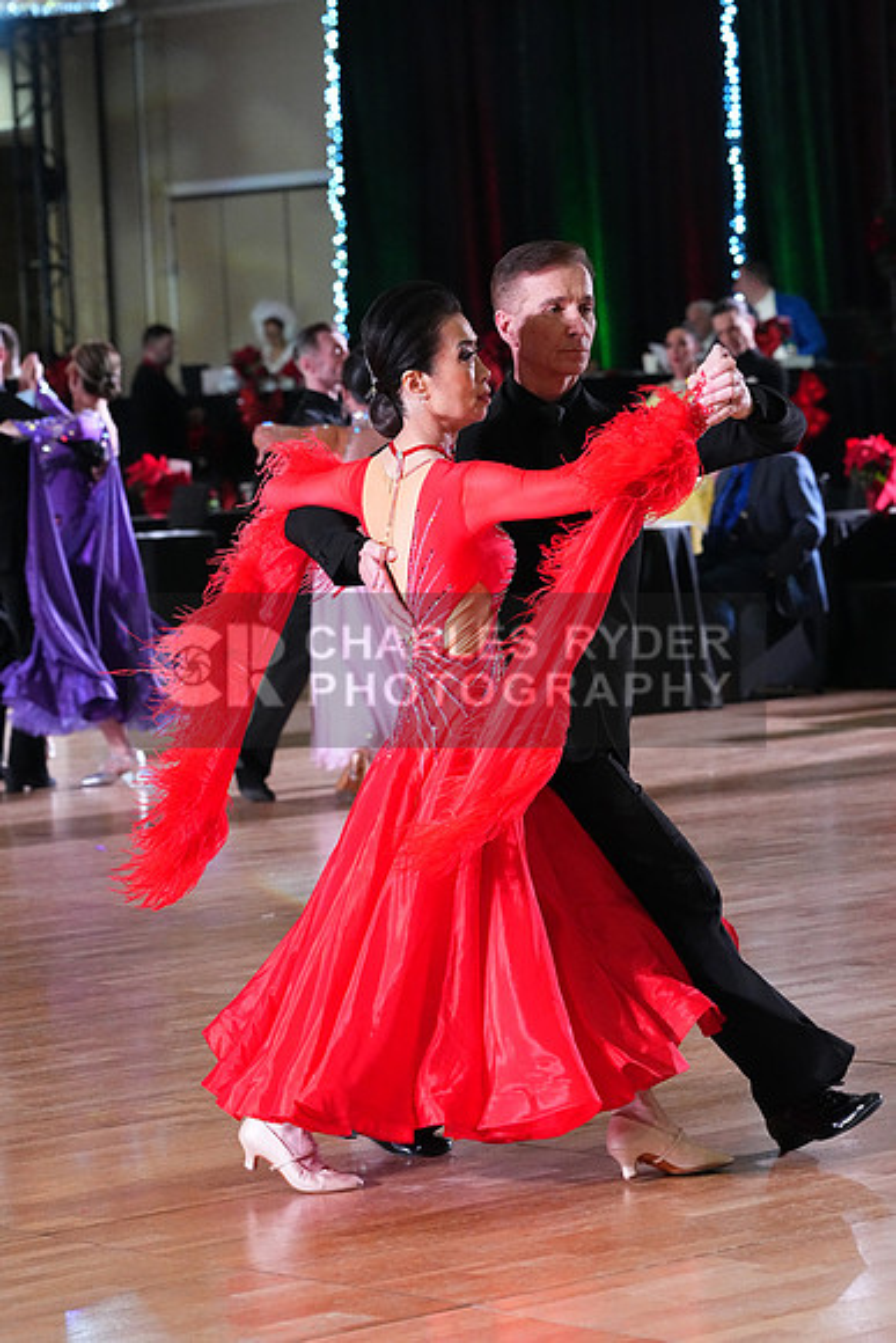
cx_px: 448
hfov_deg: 10.7
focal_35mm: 128
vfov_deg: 16.0
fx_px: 4775
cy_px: 672
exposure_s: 1/400
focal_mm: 128
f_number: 5.6
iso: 10000
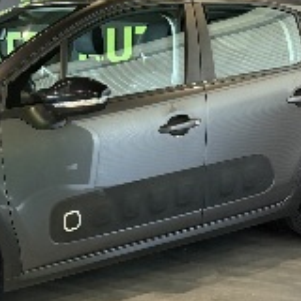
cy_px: 181
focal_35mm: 55
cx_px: 34
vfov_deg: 31.0
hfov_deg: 29.9
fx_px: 541
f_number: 1.78
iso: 800
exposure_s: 1/50
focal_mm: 6.76
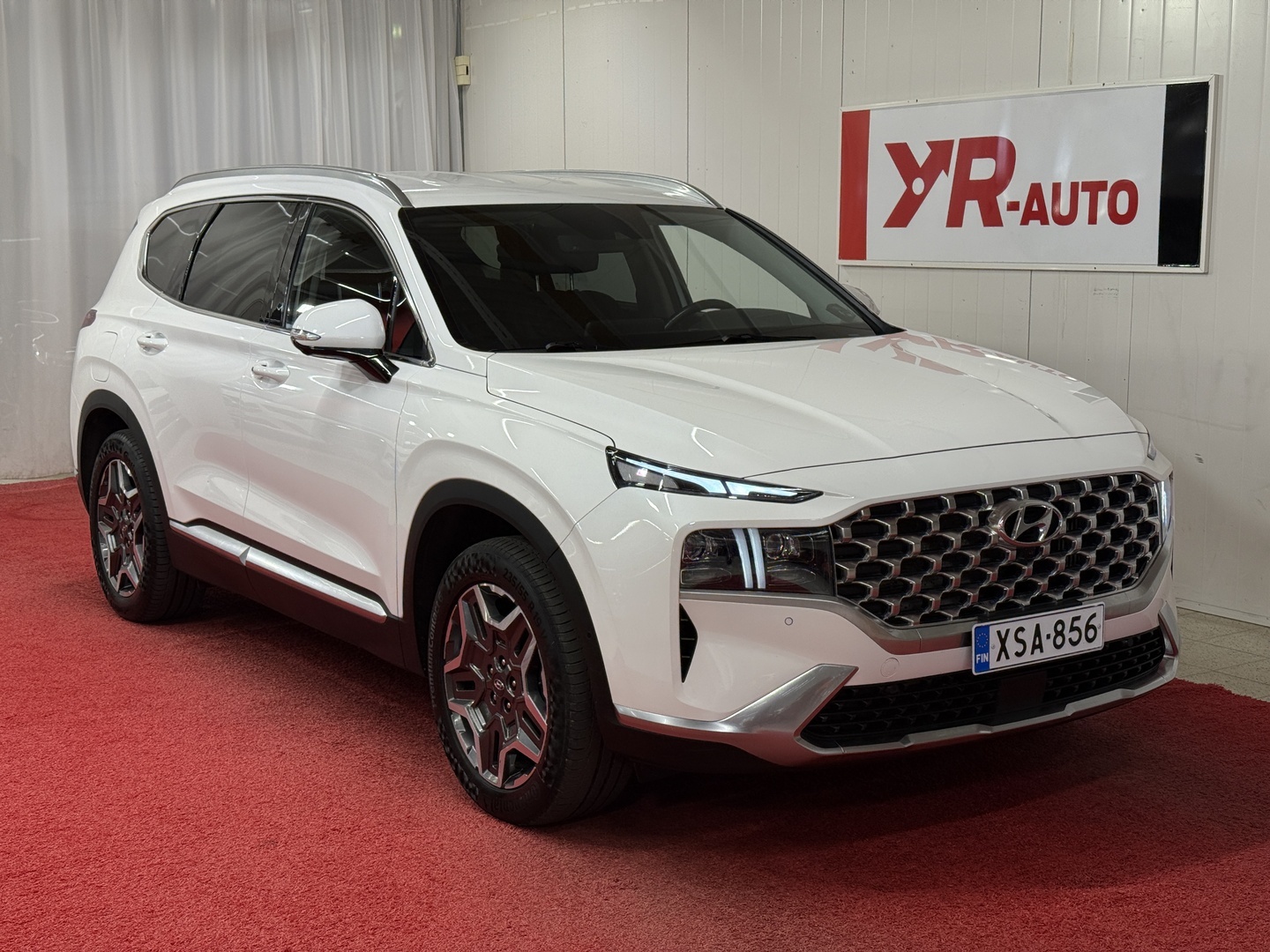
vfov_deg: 30.3
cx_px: 635
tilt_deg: -8.2
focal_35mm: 48
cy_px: 476
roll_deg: +0.0
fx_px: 1761
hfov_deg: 39.7
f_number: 1.78
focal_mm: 6.76
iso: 50
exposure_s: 1/132
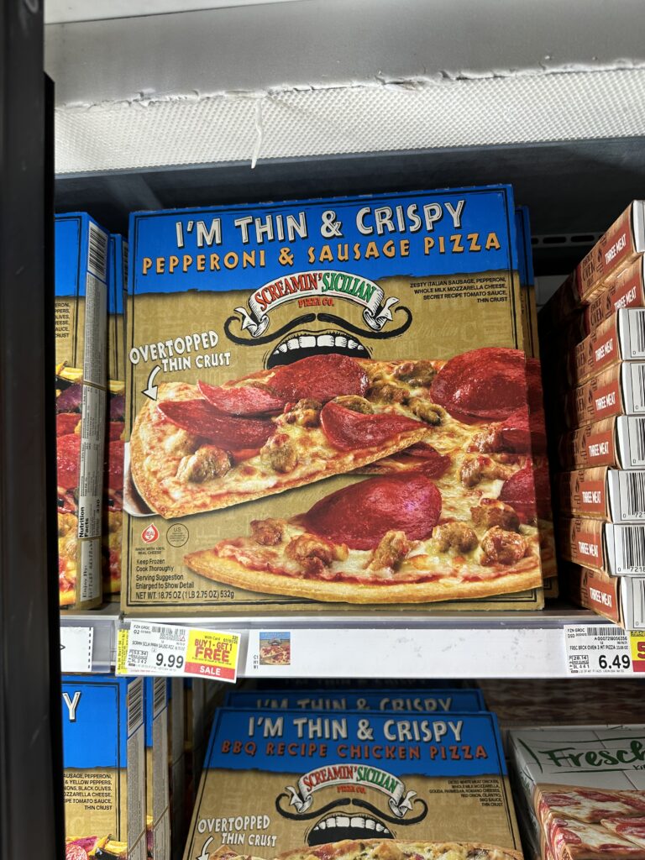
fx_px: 596
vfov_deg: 71.6
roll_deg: -0.6
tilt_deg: +2.4
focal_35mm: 24
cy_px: 430
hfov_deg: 56.8
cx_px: 322
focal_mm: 6.86
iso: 100
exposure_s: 1/120
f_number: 1.78
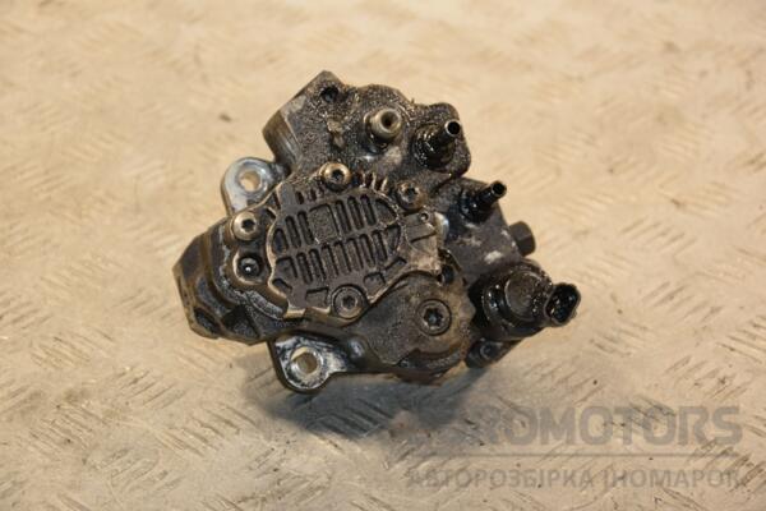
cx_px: 383
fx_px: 2234
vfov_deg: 13.0
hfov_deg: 19.5
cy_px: 256
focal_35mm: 105
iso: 800
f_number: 5.3
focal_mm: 70
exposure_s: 1/160
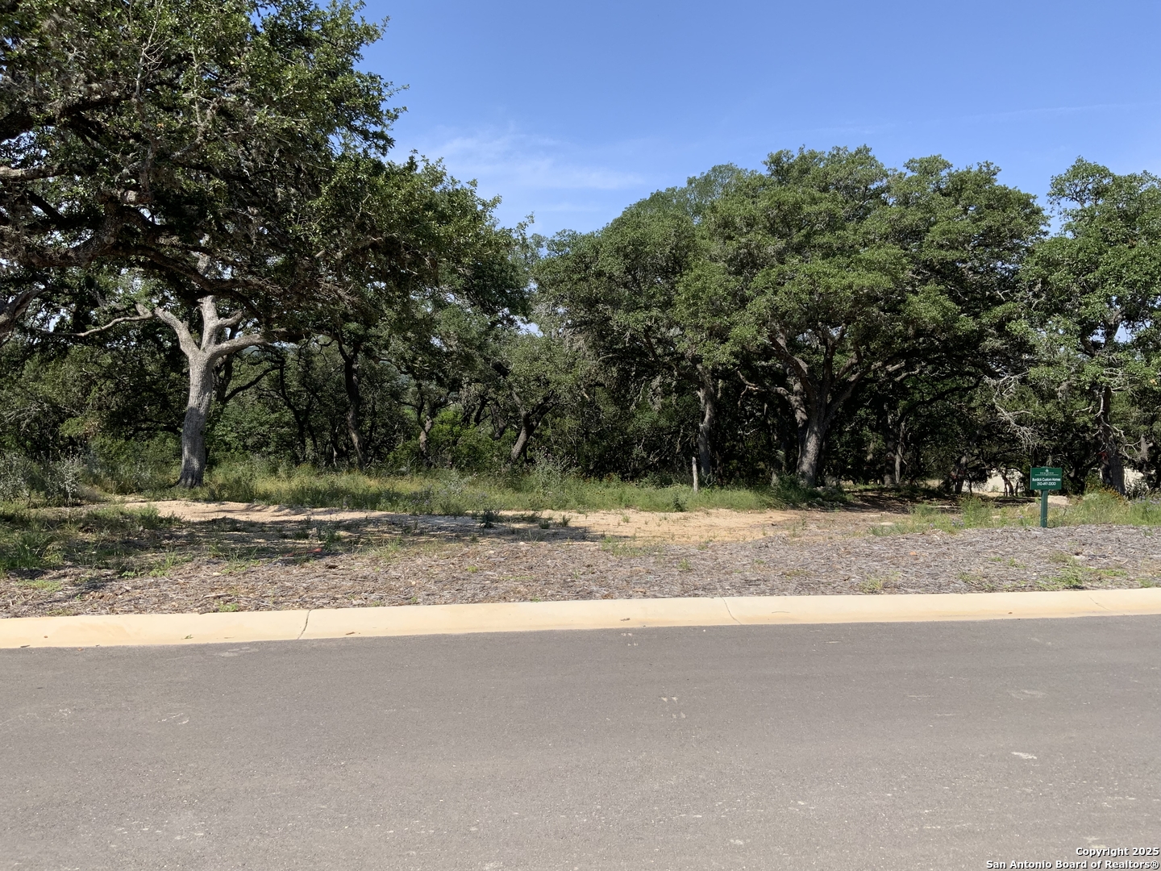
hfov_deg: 61.7
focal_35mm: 29
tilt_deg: -2.0
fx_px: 973
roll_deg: -1.5
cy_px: 436
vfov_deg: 48.2
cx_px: 580
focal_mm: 3
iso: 16
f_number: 1.8
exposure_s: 1/1626
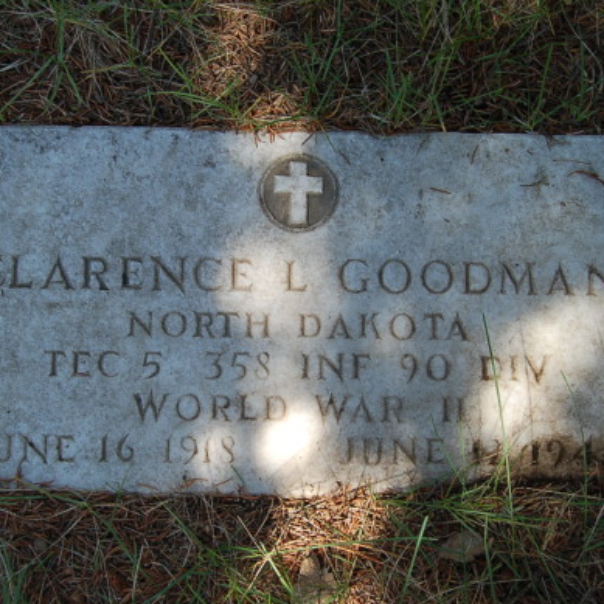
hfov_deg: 25.7
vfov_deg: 25.7
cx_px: 296
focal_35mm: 67
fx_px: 1323
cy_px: 290
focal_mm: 32
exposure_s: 1/125
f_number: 5.6
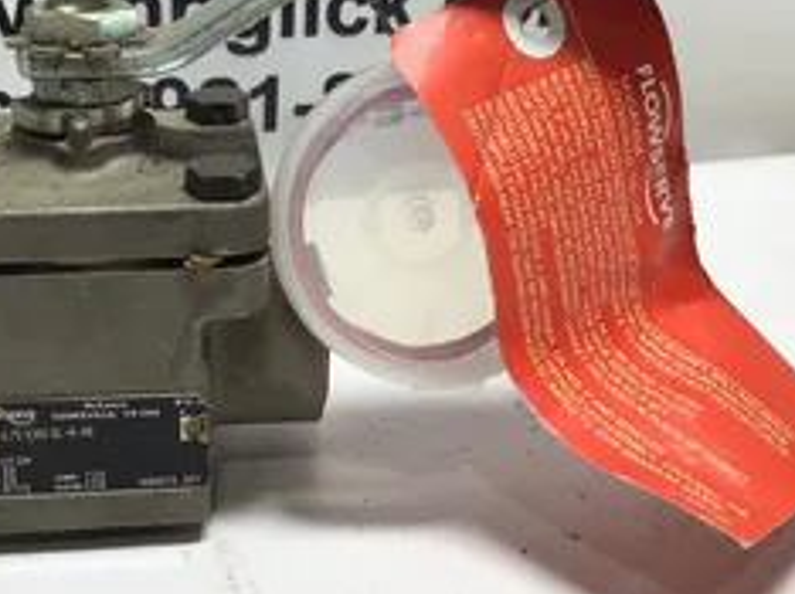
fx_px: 1216
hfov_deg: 36.0
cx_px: 309
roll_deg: +0.6
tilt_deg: -18.5
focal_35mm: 53
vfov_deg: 27.2
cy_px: 166
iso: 25
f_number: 2.4
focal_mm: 3.3
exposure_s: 1/109
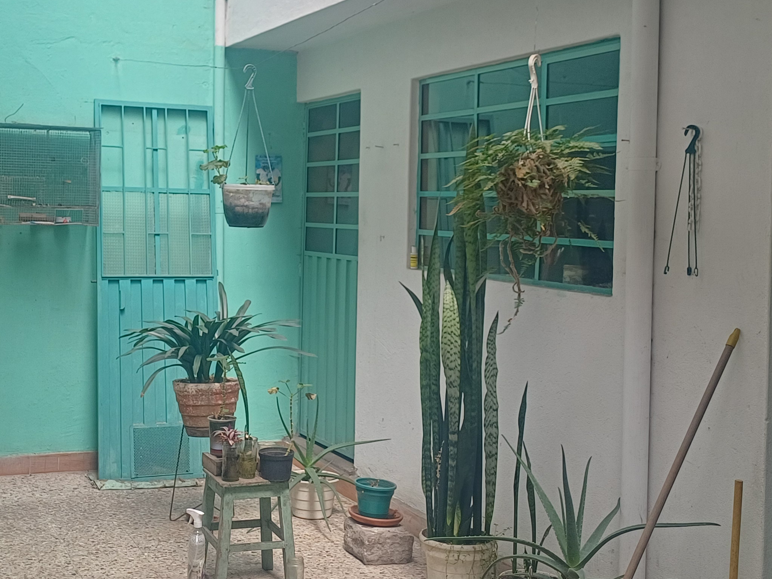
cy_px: 223
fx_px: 1093
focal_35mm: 49
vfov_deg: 29.6
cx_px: 266
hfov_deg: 38.5
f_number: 1.8
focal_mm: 4.65
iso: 50
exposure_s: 1/100
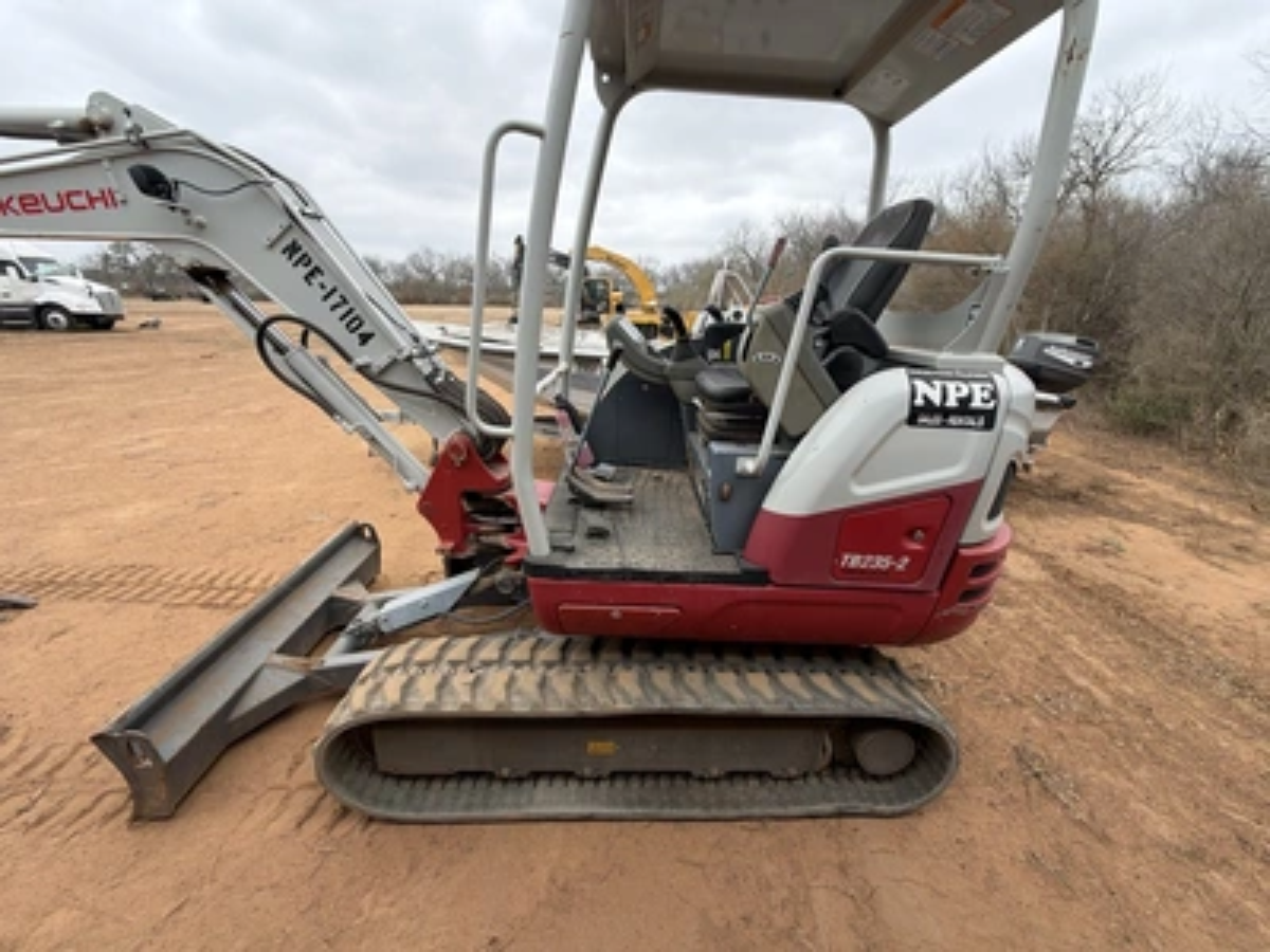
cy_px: 476
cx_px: 635
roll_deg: -1.3
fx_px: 514
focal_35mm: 14
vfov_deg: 85.7
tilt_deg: -18.9
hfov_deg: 102.1
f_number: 2.2
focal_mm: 2.22
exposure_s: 1/502
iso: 40
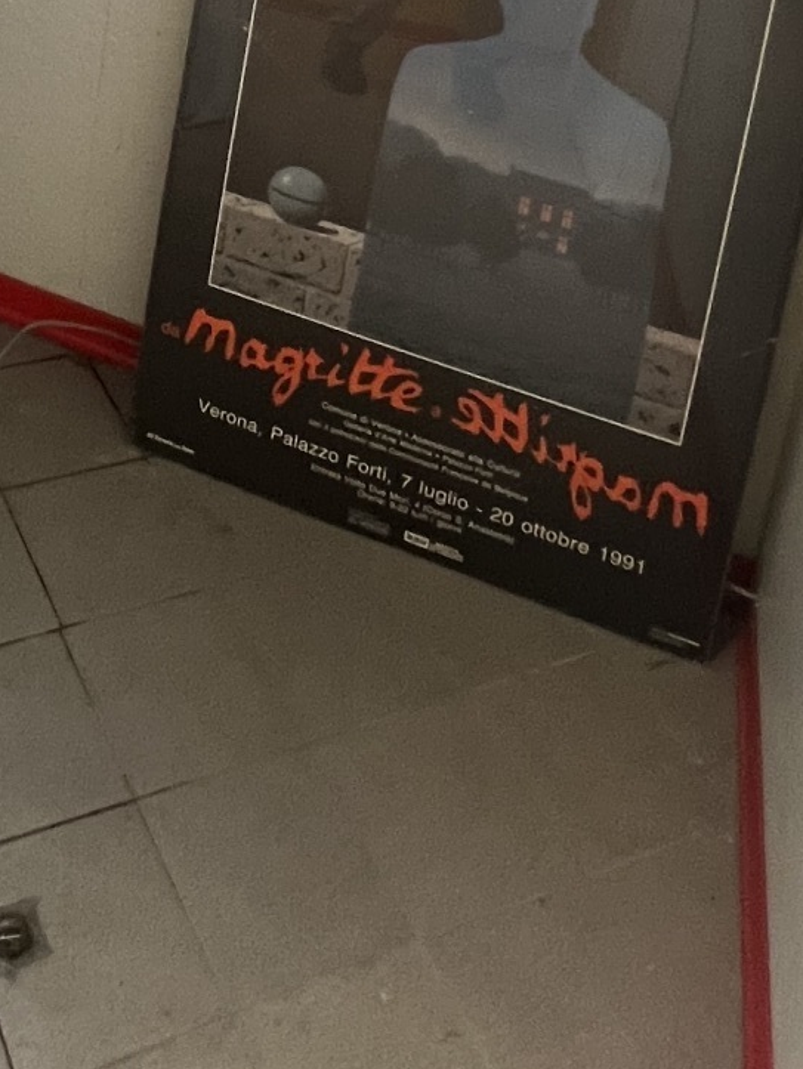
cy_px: -393
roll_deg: -5.5
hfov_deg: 29.6
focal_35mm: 46
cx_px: 19
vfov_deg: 30.3
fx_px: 1422
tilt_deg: -12.5
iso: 250
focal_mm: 1.57
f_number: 1.8
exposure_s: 1/50
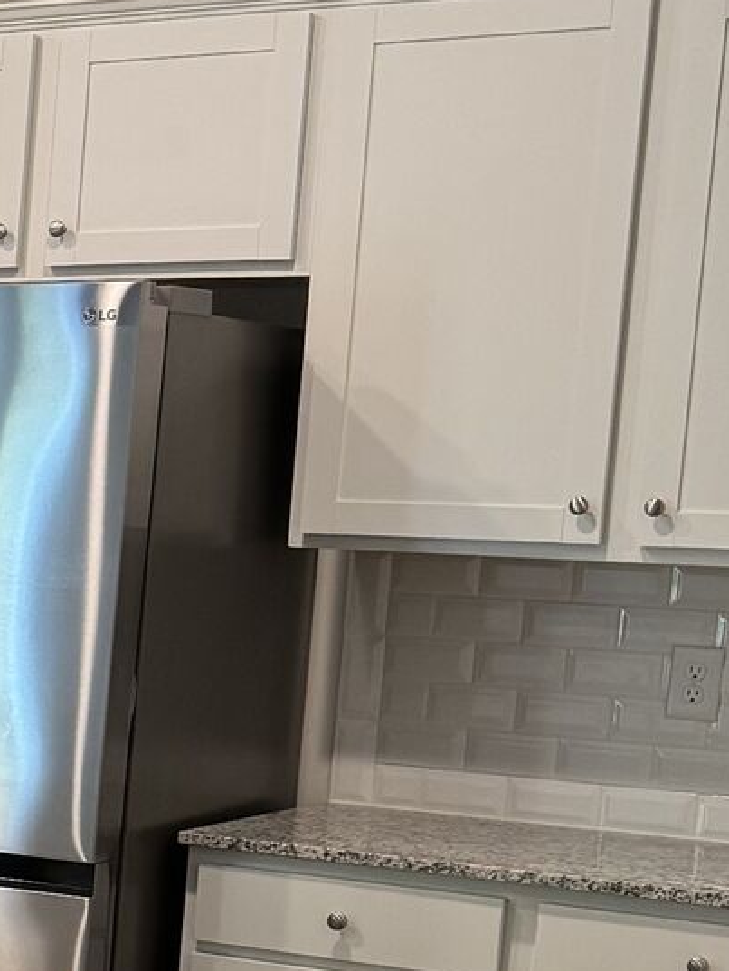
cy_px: 881
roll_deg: -0.9
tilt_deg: -9.4
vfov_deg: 18.7
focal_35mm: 103
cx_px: -816
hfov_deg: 12.4
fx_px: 2891
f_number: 1.78
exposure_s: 1/60
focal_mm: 6.76
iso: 160
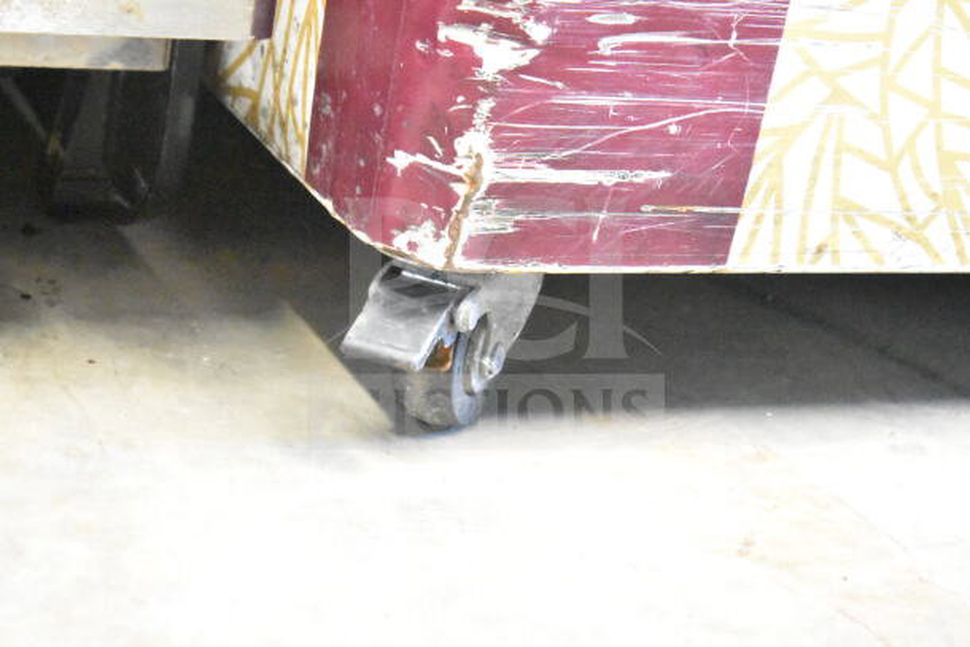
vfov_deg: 16.6
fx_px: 2223
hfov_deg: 24.6
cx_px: 485
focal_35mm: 82
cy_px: 324
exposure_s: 1/60
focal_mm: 55
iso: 25600
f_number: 5.6
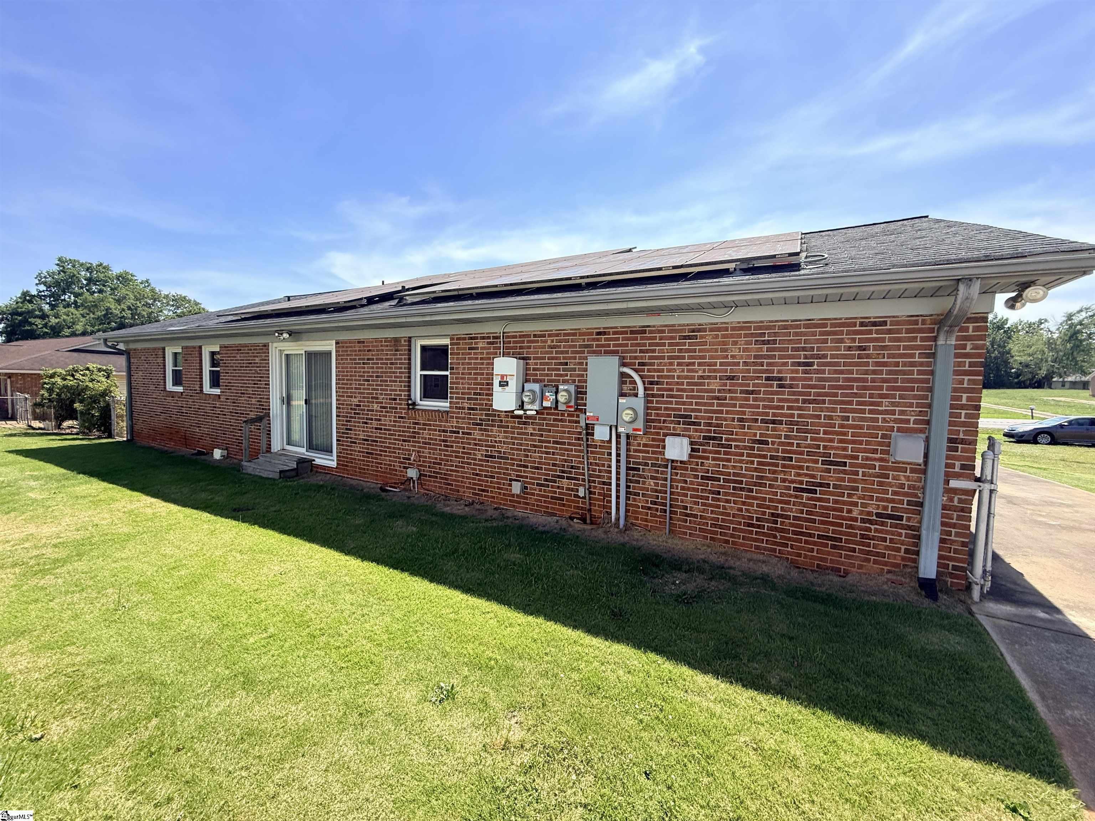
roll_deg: -1.2
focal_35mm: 14
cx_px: 548
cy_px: 410
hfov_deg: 102.1
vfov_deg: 85.7
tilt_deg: -1.9
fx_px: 443
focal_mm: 2.22
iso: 64
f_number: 2.2
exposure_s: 1/955
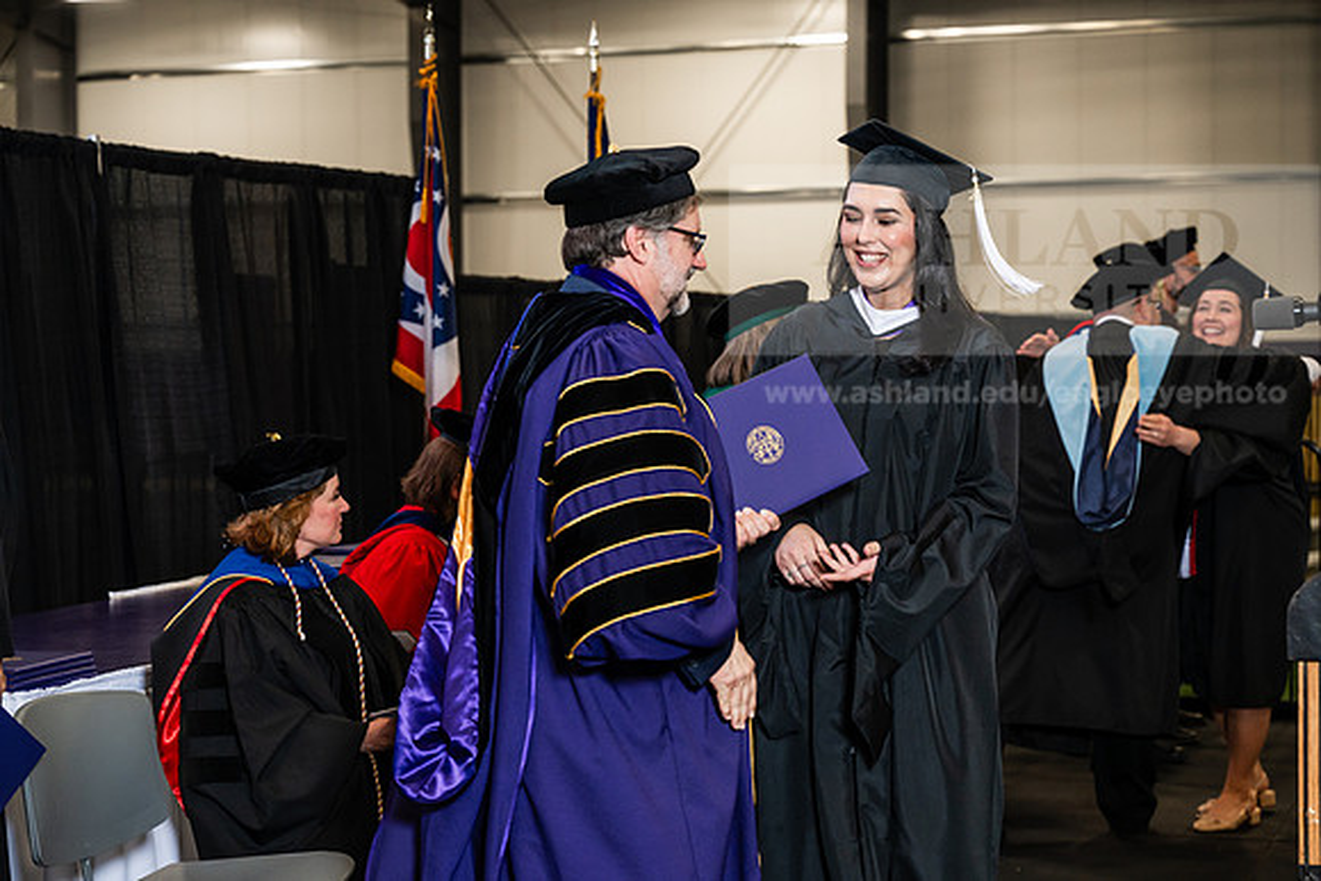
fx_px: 2569
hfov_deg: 28.8
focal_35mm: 70
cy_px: 440
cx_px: 660
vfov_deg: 19.5
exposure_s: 1/200
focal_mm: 70
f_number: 4.5
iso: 1250
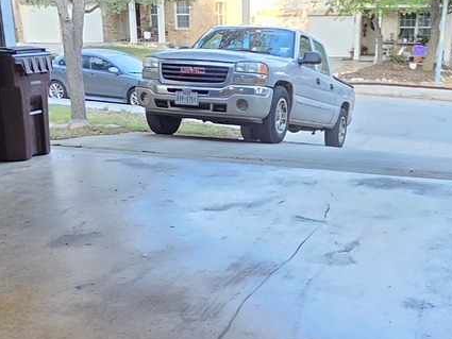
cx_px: 236
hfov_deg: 42.9
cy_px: 273
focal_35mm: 44
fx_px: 575
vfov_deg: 32.0
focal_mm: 2.2
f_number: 2.2
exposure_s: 1/77.4
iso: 200
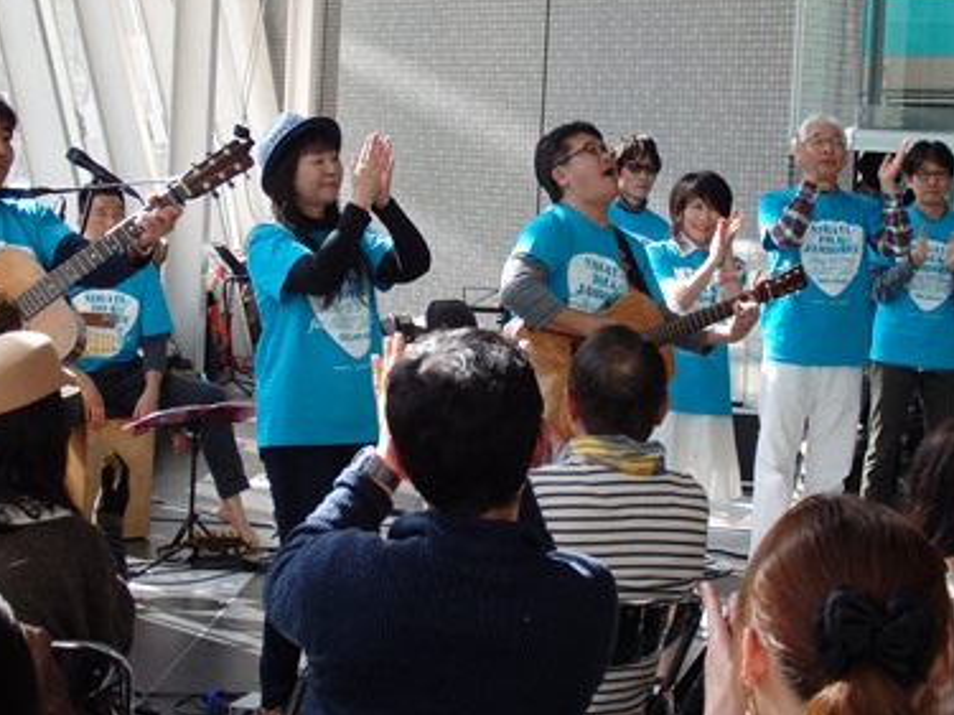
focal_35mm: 73
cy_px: 247
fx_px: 2011
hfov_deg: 26.7
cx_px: 469
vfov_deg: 20.1
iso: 125
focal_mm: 9.8
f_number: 4.1
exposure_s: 1/125
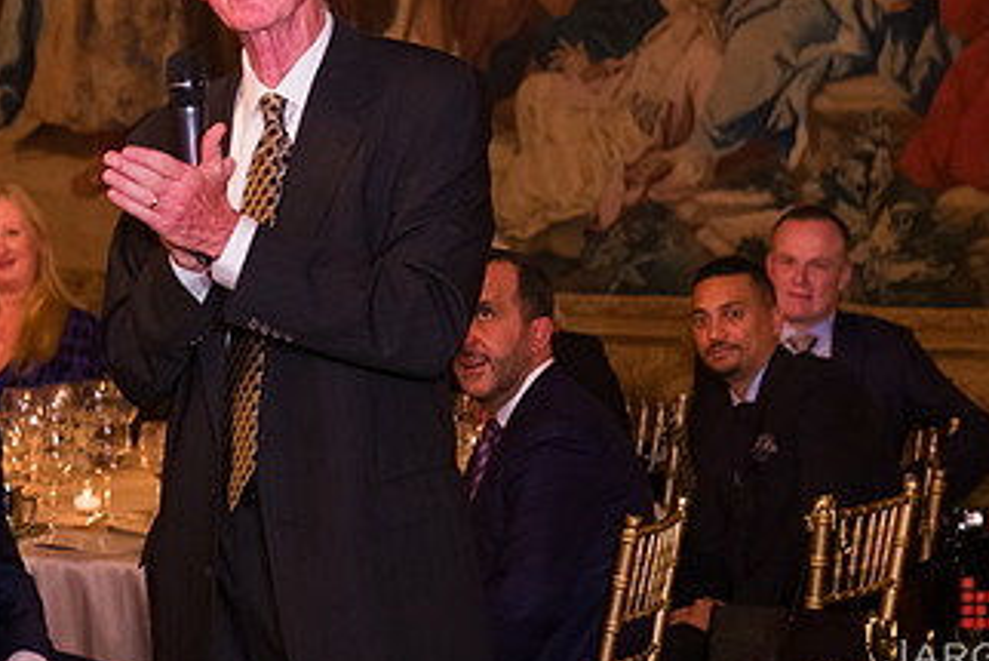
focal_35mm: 126
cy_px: 143
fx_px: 3463
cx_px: 289
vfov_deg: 10.9
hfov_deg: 16.2
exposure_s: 1/100
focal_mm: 70
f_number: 3.2
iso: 3200
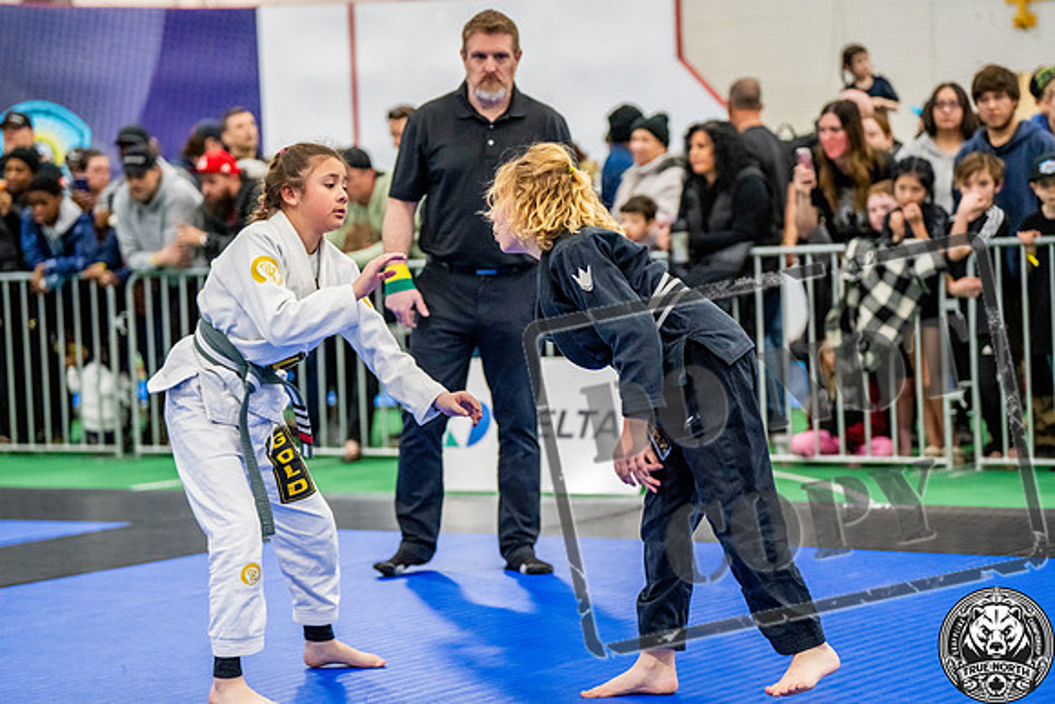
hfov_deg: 21.5
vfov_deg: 14.4
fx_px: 2785
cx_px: 528
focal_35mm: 95
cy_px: 352
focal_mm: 95
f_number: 2.8
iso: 5000
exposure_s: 1/500
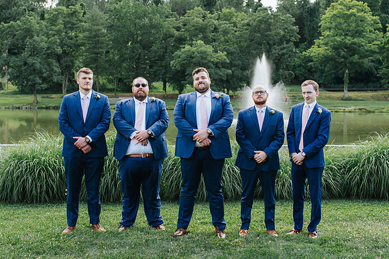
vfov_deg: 27.7
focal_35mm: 49
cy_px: 111
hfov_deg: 40.5
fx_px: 526
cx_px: 177
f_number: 3.2
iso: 250
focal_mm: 35
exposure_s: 1/640
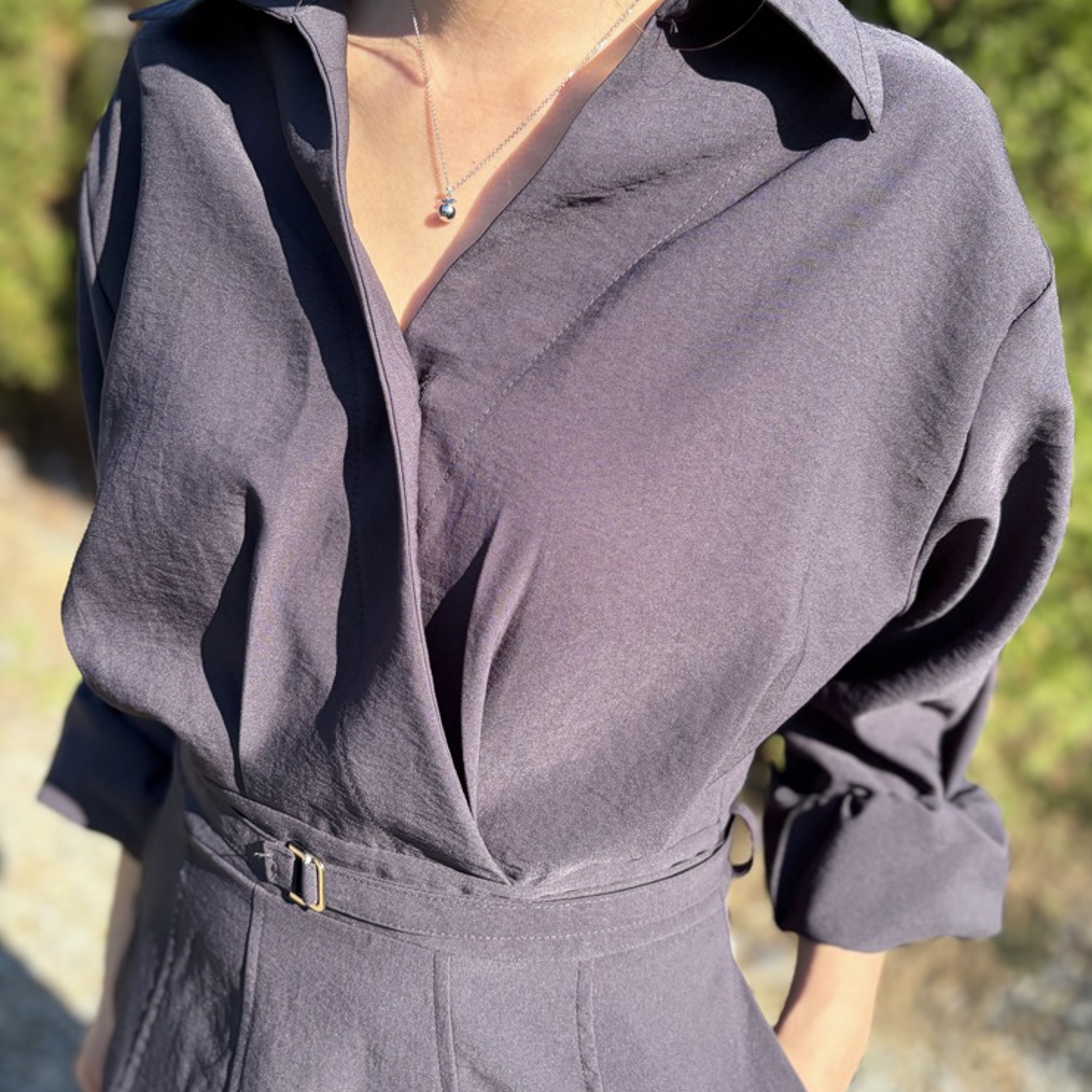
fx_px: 1106
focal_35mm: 31
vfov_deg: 52.5
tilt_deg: -19.9
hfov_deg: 52.5
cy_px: 517
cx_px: 551
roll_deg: -0.1
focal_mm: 5.96
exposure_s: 1/1517
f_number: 1.6
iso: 64
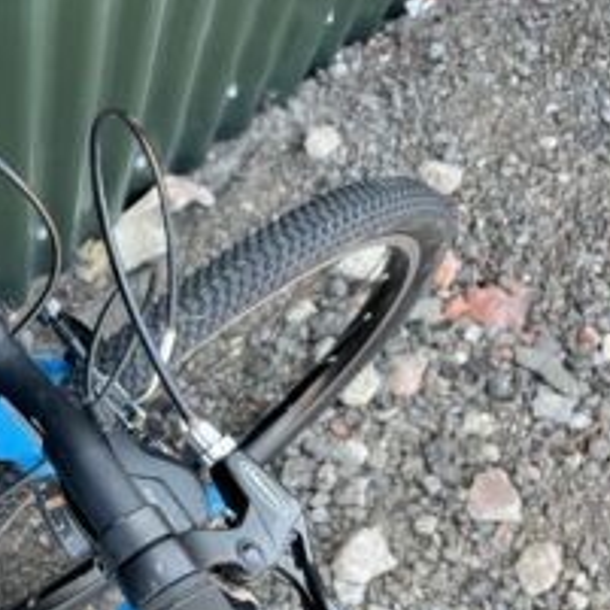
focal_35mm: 55
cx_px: -24
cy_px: 373
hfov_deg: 28.8
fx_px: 1097
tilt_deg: -69.6
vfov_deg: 31.0
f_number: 1.6
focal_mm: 5.1
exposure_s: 1/122
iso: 40
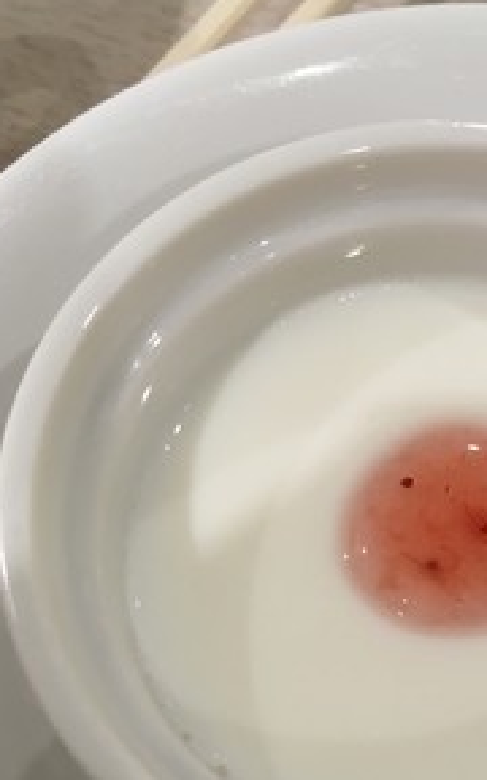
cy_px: 490
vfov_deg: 41.5
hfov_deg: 26.1
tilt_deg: -64.4
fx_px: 1019
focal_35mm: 48
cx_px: 425
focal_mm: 4.15
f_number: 2.2
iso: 80
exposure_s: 1/30
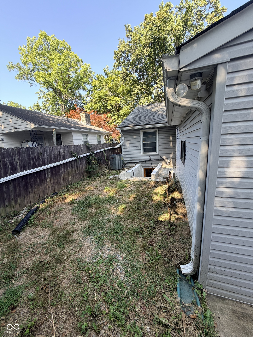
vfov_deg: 102.1
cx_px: 126
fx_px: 136
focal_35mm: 14
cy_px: 168
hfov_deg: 85.7
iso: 40
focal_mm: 2.22
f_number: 2.2
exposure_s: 1/174
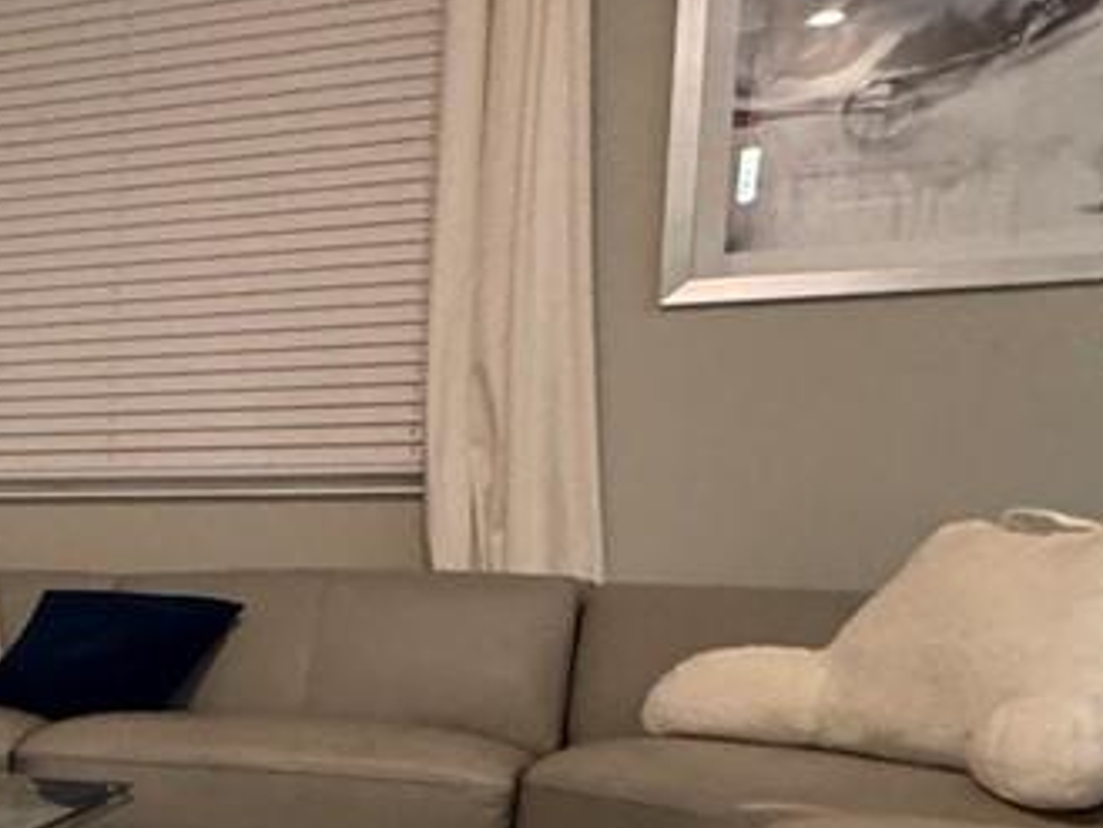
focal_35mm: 68
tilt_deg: -8.2
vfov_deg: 21.2
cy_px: 724
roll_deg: +2.1
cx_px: -1234
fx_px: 2168
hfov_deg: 17.5
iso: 400
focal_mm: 2.22
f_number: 2.2
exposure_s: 1/60
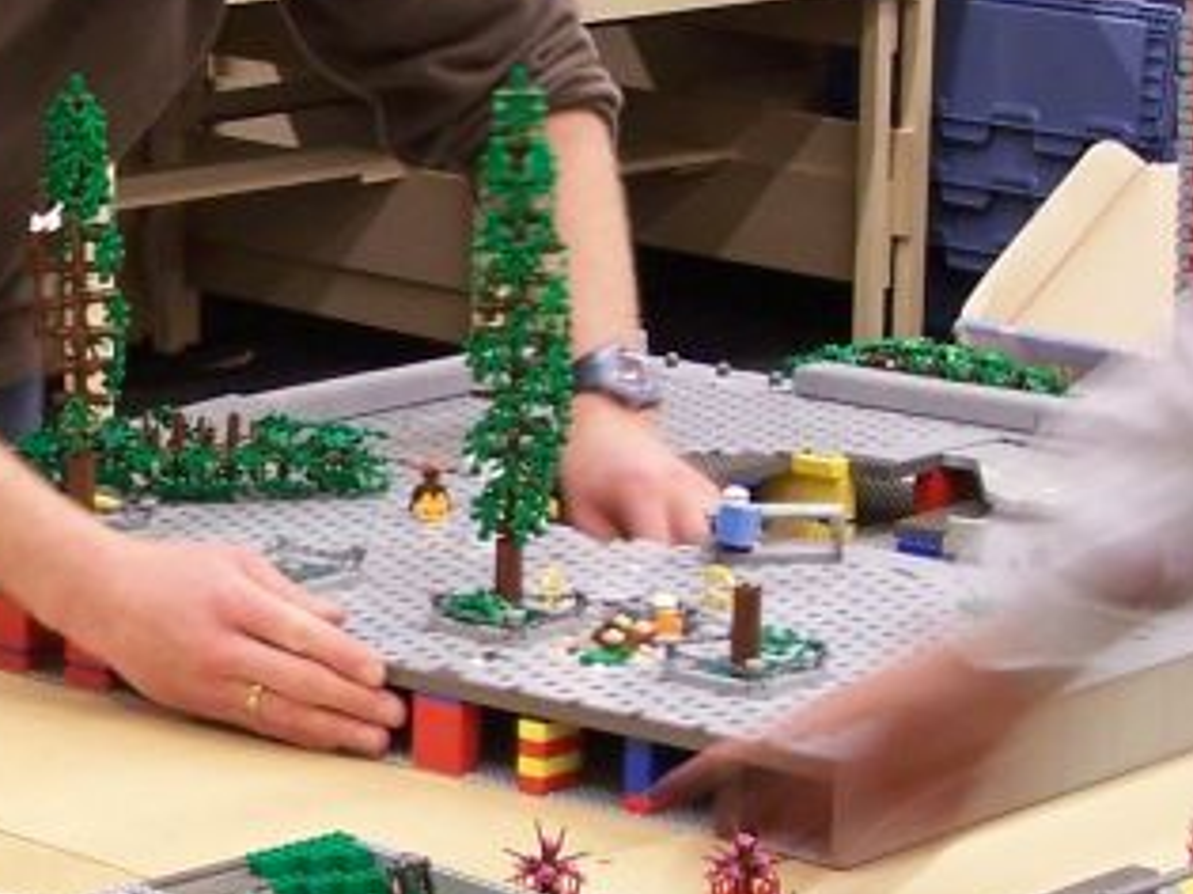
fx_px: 5719
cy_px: 549
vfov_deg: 8.9
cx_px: 125
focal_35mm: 166
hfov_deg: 11.8
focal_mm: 8.5
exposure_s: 1/2
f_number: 3
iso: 80
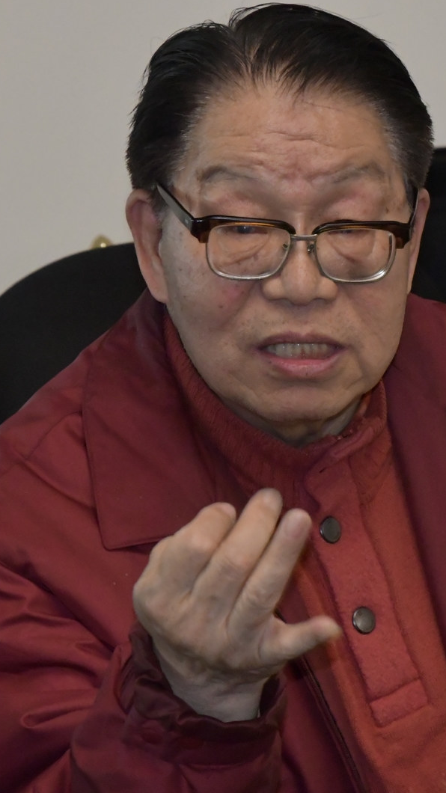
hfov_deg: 6.5
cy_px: 396
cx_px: 468
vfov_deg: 11.6
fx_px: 3891
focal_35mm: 185
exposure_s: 1/60
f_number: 9
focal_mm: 78
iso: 8000
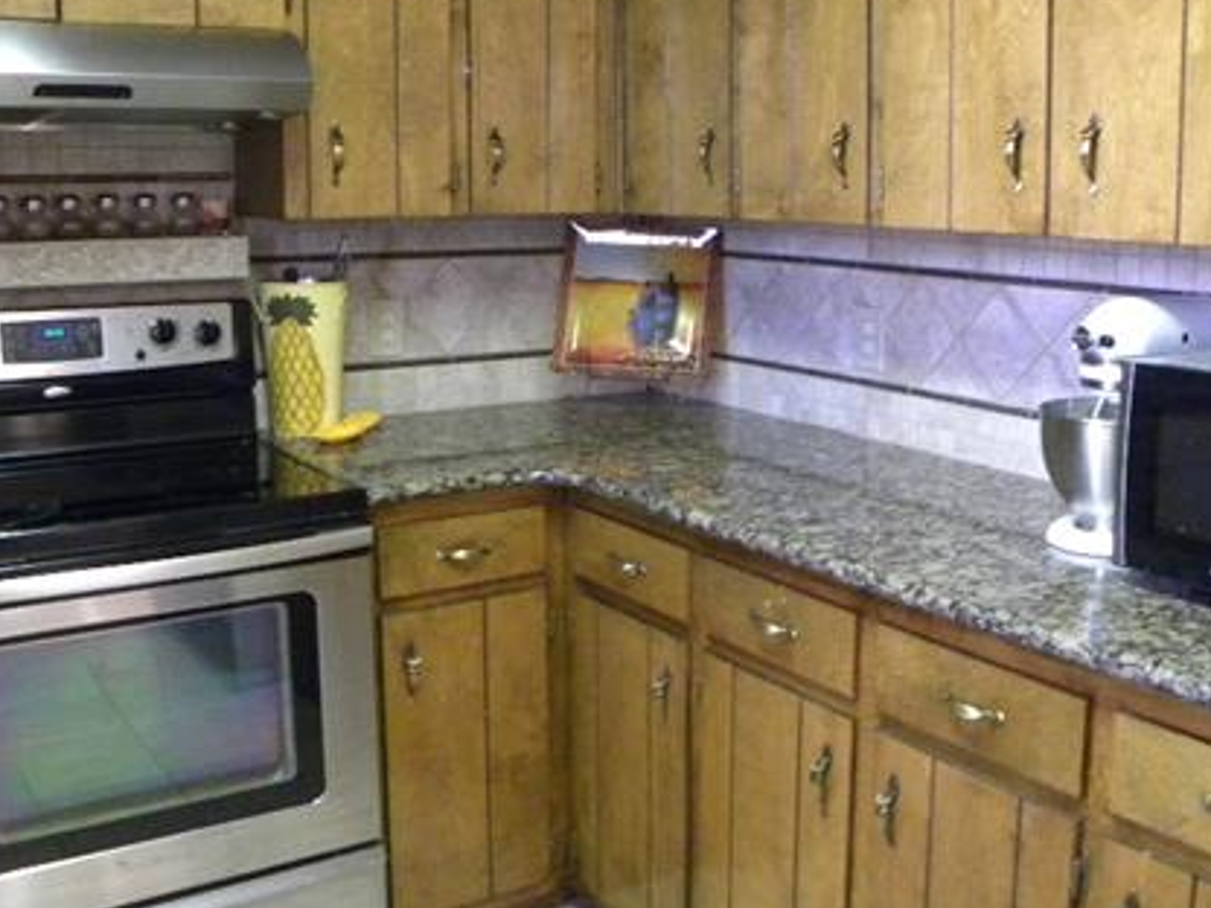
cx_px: 716
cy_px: 375
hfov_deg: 46.6
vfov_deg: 35.9
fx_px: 1399
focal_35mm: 40
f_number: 2.8
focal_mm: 4.6
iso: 408
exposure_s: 1/9.6
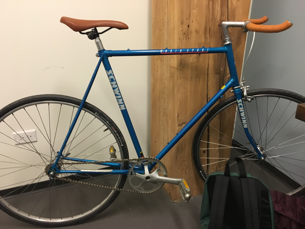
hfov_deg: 61.7
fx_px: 256
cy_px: 114
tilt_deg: -21.3
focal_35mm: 29
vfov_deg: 48.2
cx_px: 152
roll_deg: -0.1
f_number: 2.2
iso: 200
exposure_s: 1/30
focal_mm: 4.15
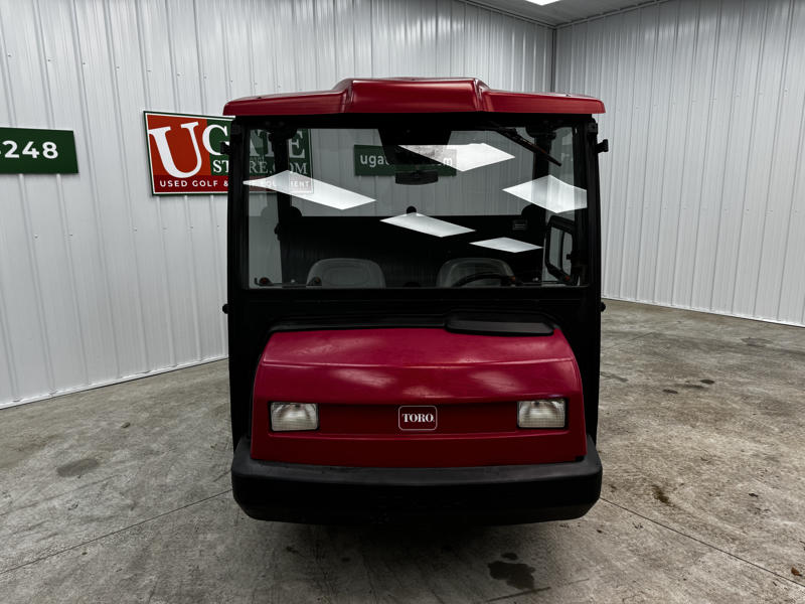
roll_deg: +0.6
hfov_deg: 71.6
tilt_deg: -13.4
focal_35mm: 24
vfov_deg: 56.8
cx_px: 402
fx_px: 558
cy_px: 302
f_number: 1.78
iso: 80
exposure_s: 1/120
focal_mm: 6.76
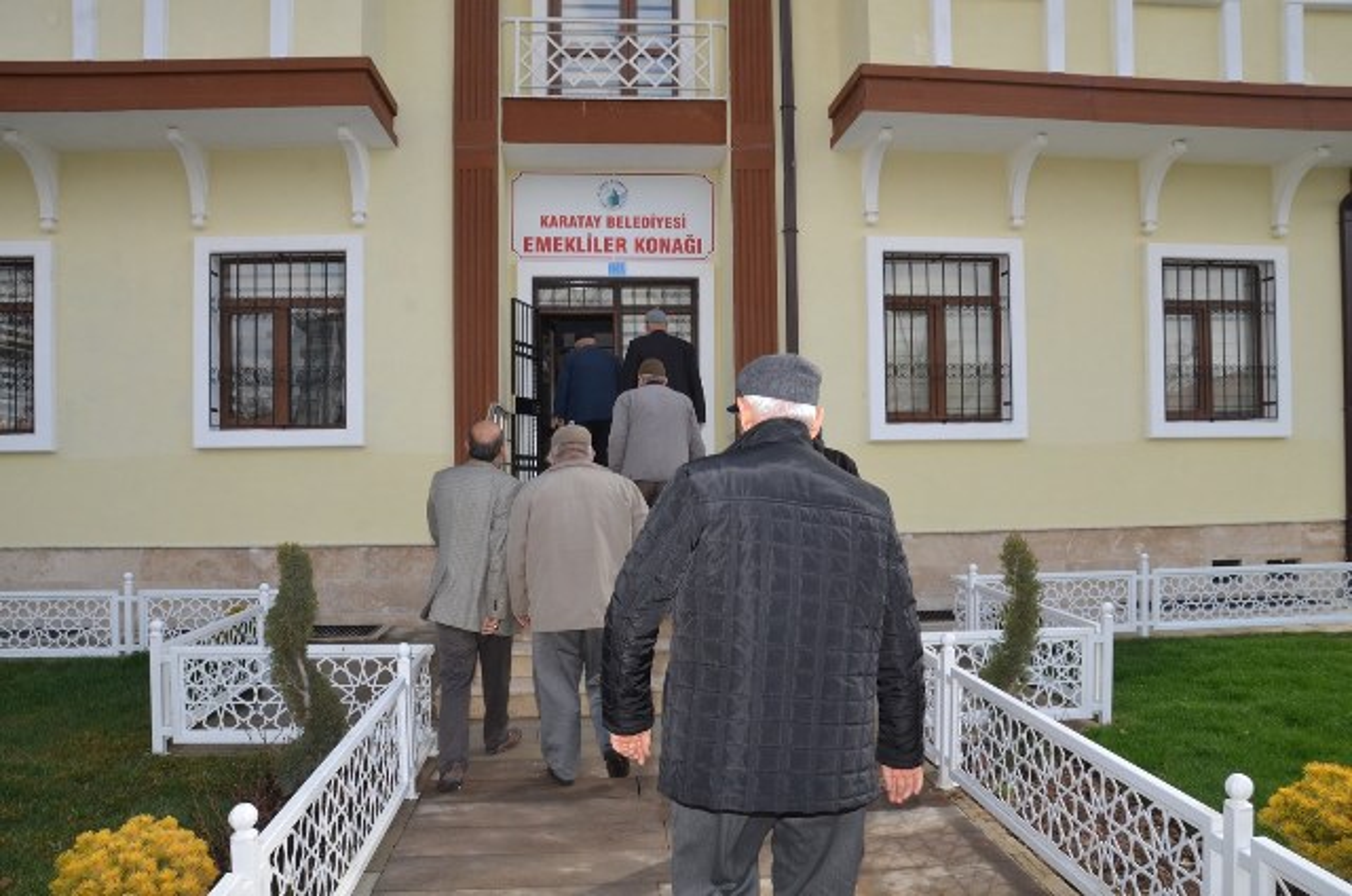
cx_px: 676
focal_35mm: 27
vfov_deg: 47.7
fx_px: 1012
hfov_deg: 67.5
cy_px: 448
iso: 400
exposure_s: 1/250
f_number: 13
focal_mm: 18
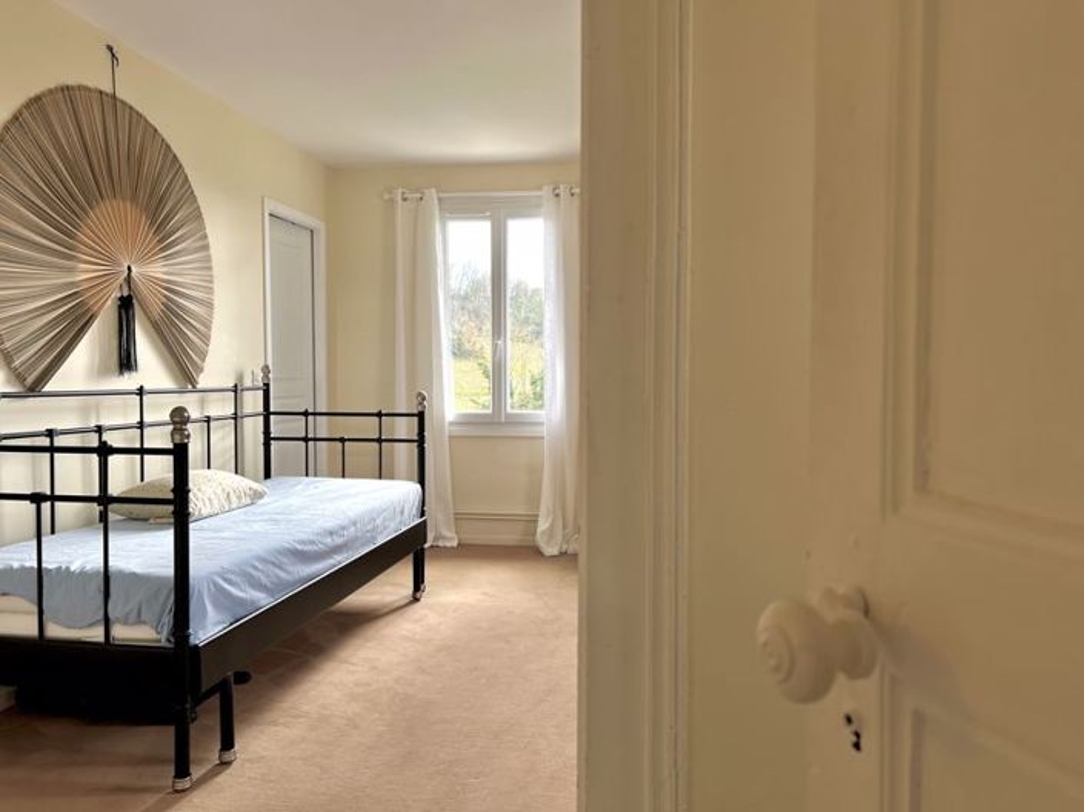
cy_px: 406
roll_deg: +0.8
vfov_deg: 53.0
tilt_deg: -3.3
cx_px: 542
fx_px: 814
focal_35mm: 26
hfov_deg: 67.3
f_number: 1.5
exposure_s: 1/181
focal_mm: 5.7
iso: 40
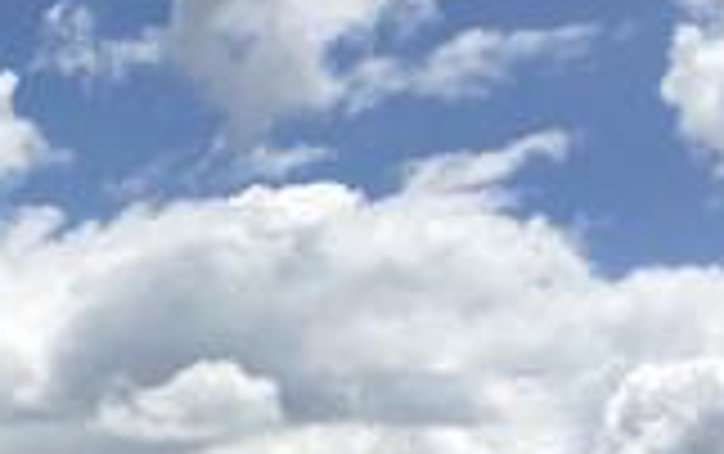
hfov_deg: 16.4
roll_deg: -0.5
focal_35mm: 122
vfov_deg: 10.2
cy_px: 796
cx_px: -130
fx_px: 2410
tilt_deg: +2.0
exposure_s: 1/3846
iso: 25
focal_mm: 4.15
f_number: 2.2
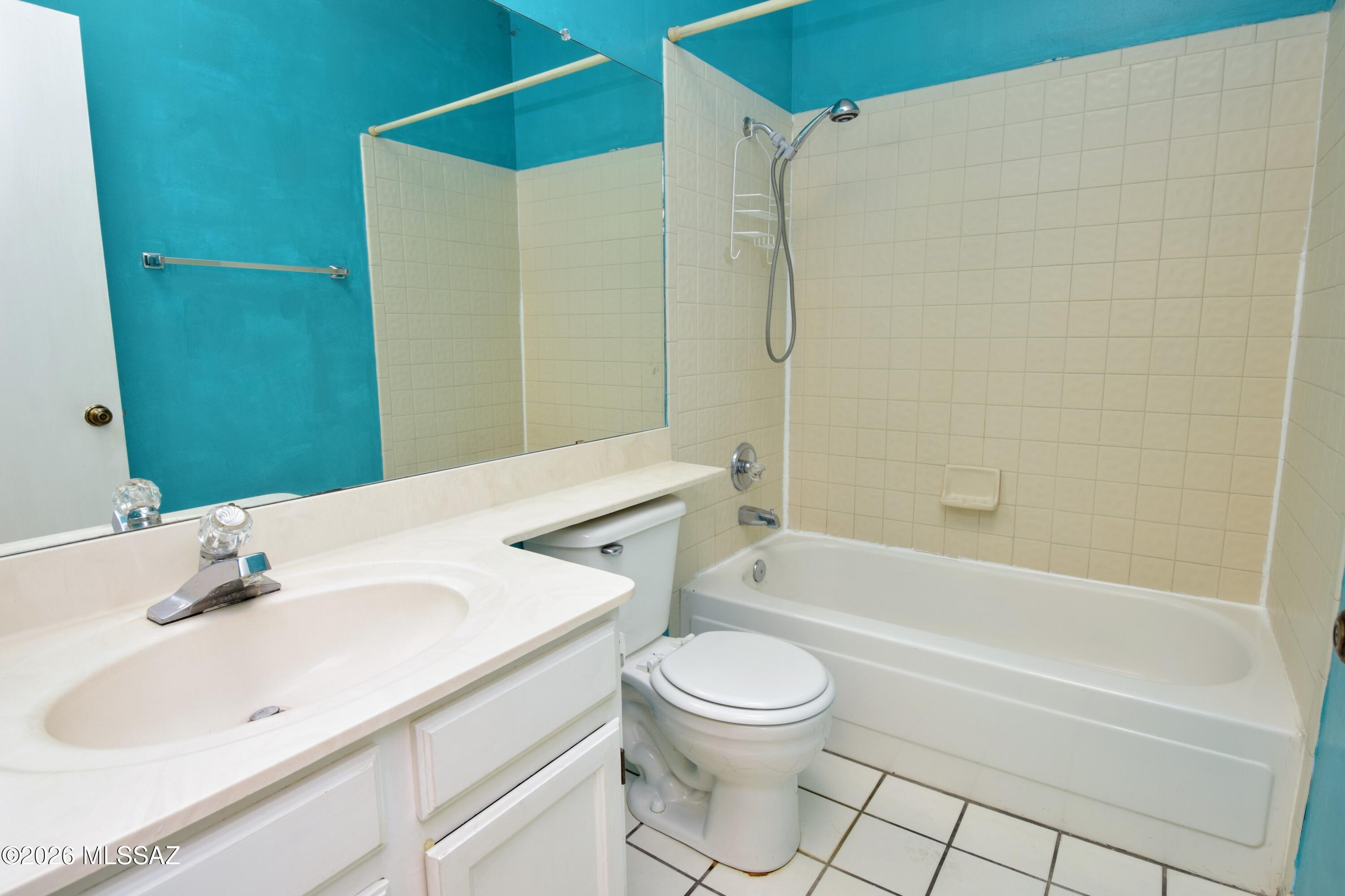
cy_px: 448
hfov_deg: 90.0
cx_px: 672
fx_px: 672
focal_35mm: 18
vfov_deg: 67.4
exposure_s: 1/50
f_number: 9
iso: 400
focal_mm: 12
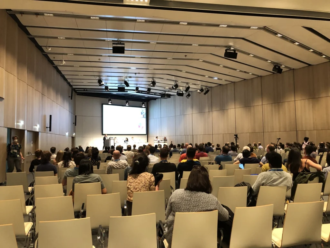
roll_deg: +0.3
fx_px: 267
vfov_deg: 49.7
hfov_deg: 63.4
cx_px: 165
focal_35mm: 28
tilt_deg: +4.9
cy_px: 124
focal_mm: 3.99
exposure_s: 1/17
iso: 100
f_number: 1.8
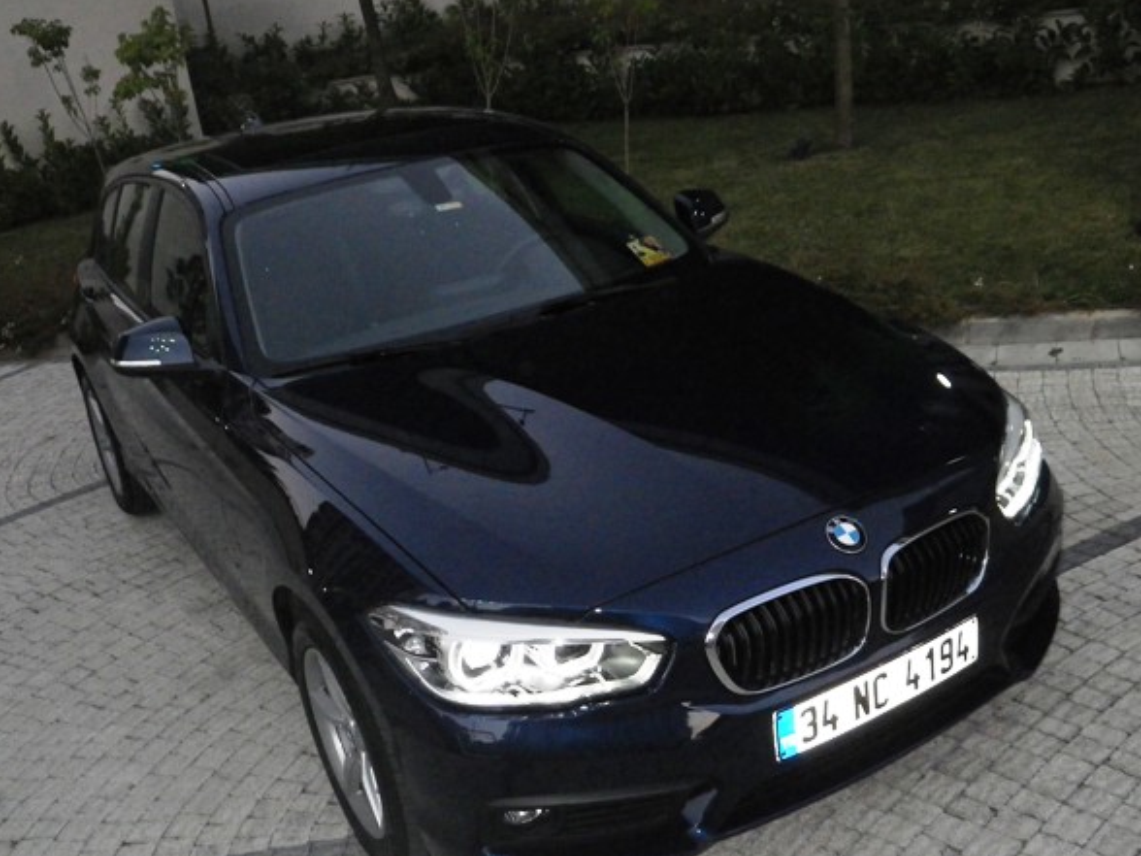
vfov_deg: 38.7
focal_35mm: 37
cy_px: 450
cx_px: 582
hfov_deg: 50.1
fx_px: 1220
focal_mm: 6.1
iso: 400
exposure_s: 1/50
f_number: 3.8
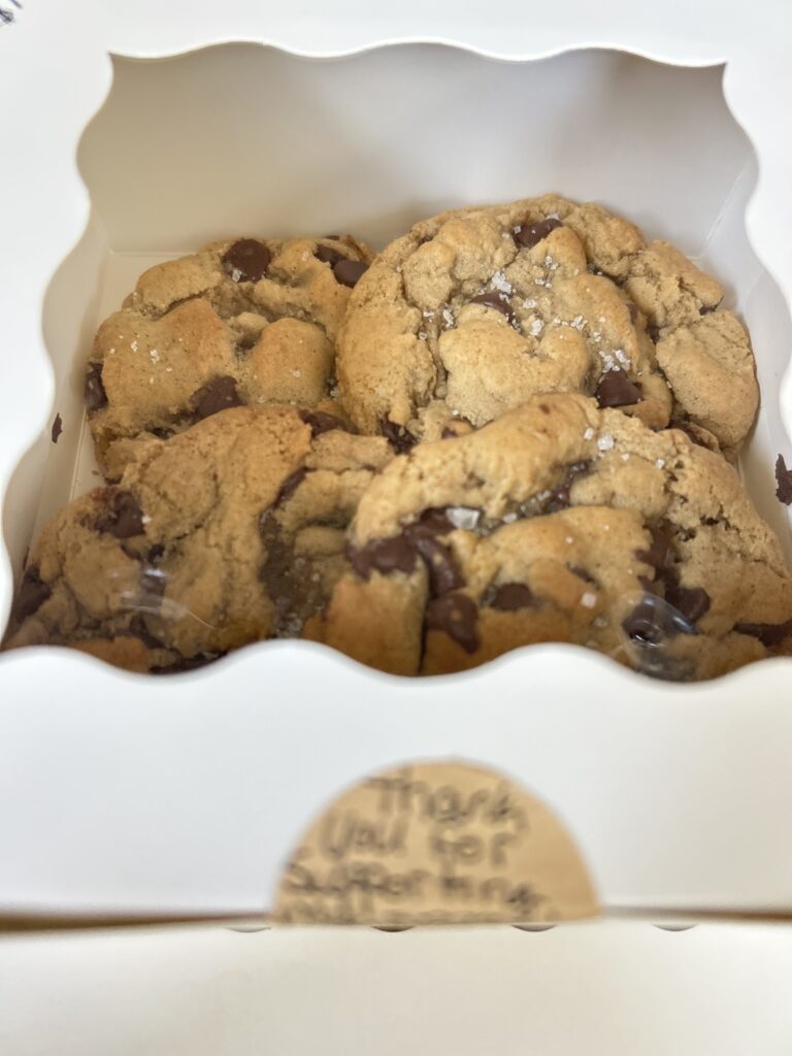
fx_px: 793
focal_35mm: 26
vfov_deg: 67.3
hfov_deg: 53.1
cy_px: 528
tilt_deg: -67.6
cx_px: 396
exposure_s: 1/60
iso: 500
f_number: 1.5
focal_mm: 5.7
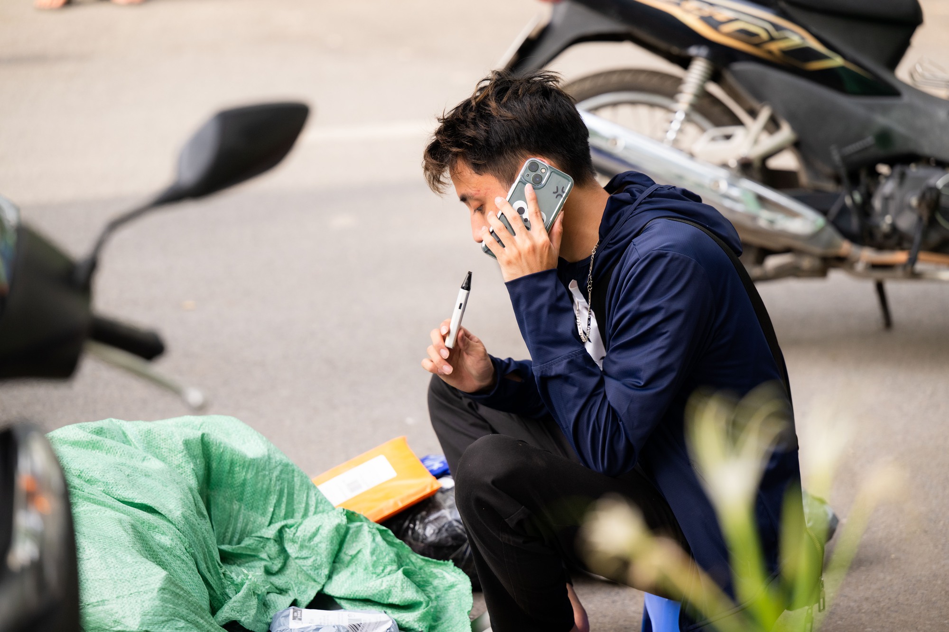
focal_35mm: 120
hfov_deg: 17.1
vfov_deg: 11.4
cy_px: 316
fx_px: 3163
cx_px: 474
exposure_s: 1/800
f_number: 3.2
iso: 800
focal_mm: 120
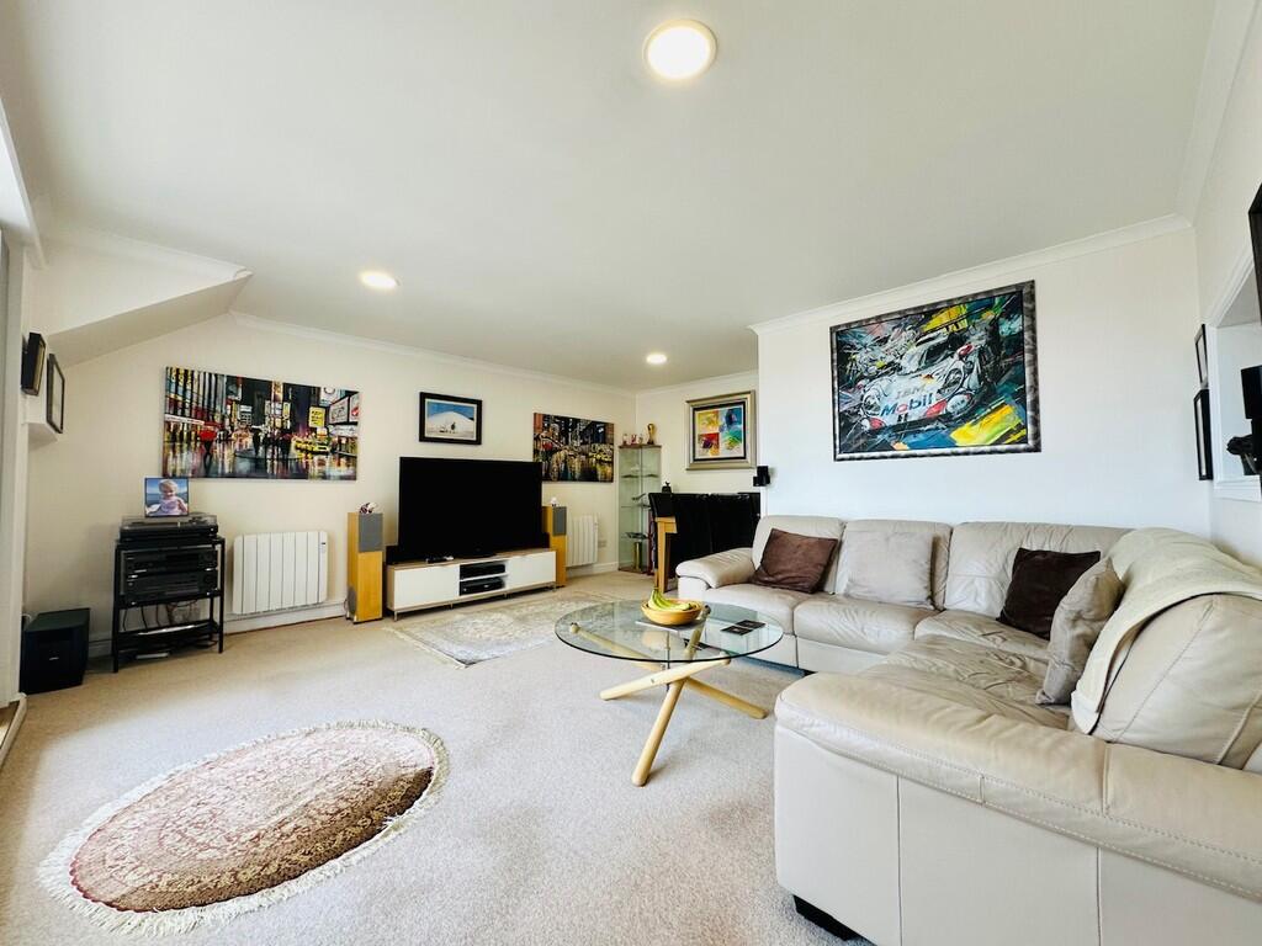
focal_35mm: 14
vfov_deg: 85.7
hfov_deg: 102.1
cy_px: 473
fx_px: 510
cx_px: 631
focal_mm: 2.22
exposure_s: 1/100
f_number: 2.2
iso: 80
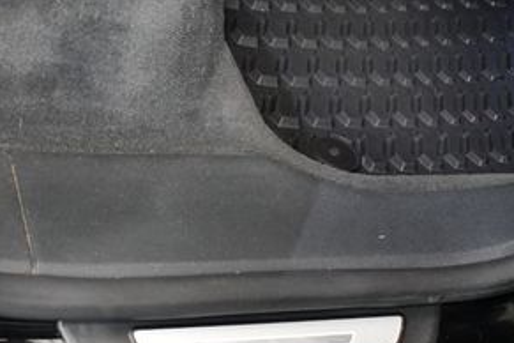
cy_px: 232
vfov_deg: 15.5
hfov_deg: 23.0
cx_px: 152
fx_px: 1256
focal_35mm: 88
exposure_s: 1/60
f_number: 4
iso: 7200
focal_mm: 27
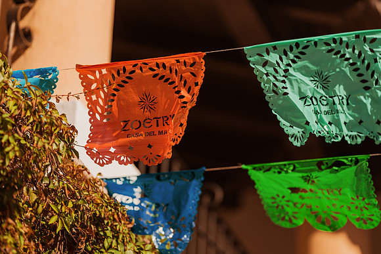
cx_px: 190
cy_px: 127
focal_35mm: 135
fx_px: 1429
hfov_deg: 15.2
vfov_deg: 10.2
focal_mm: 135
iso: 100
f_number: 1.8
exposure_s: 1/5000
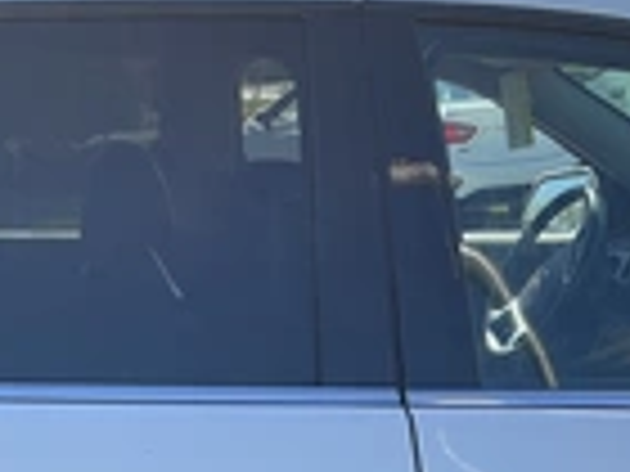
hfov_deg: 23.5
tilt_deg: -17.2
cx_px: 14
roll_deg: +2.5
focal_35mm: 80
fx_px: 1456
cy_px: 521
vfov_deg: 17.8
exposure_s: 1/599
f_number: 1.8
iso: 25
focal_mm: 3
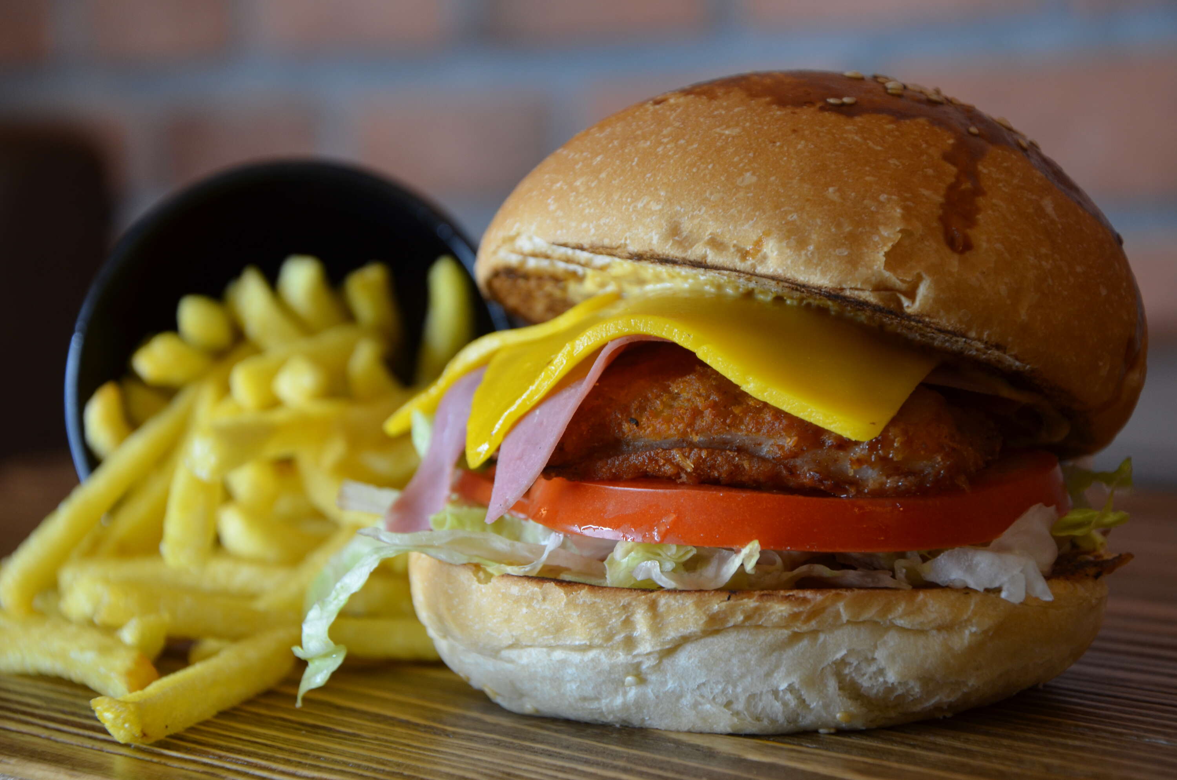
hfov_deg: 19.5
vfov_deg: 13.0
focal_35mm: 105
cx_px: 588
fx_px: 3426
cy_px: 390
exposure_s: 1/80
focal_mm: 70
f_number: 5.3
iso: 400
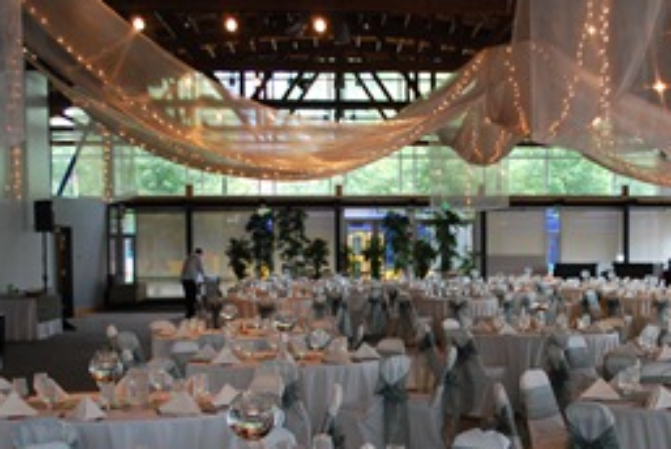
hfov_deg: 29.3
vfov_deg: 19.9
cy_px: 339
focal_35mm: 68
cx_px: 470
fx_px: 1269
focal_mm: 26
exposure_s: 1/30
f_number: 4.5
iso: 500
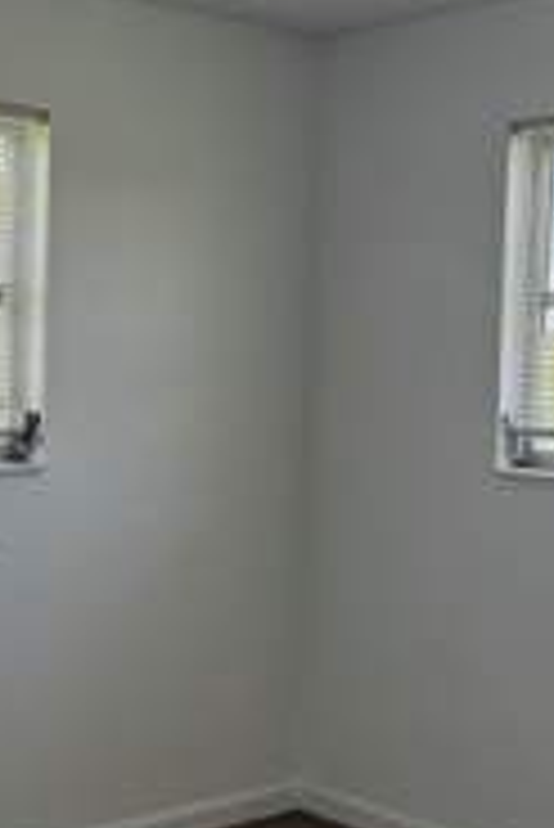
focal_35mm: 65
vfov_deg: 30.9
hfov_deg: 20.9
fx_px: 1497
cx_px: 194
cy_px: 403
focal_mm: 6.76
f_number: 1.78
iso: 80
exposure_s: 1/267
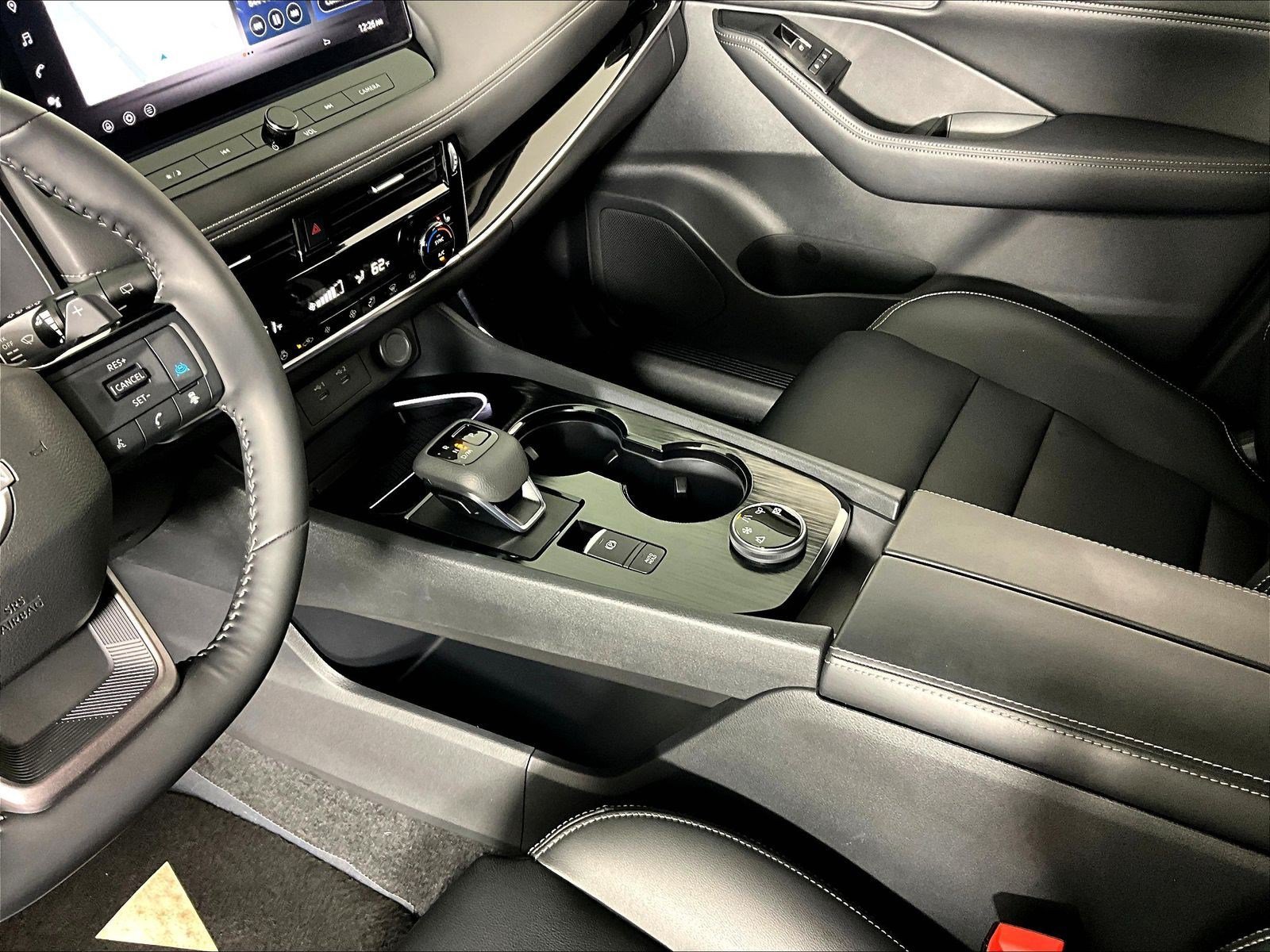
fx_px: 1064
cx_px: 635
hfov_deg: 61.7
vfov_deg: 48.2
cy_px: 476
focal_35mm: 29
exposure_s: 1/40
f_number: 1.8
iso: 320
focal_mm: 3
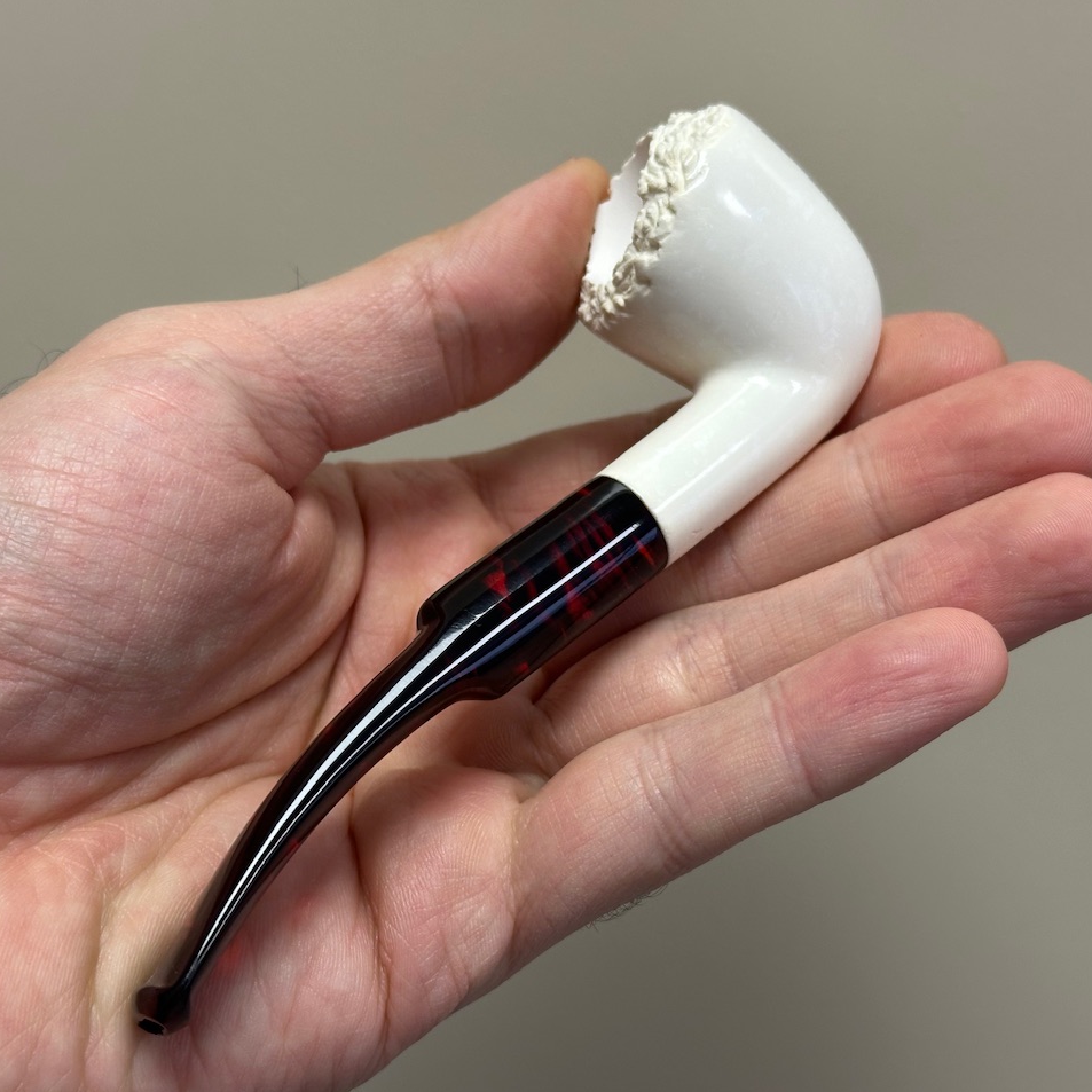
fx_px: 2034
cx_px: 520
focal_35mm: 57
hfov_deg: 30.0
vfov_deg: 30.0
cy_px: 545
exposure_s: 1/121
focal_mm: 6.86
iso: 80
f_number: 1.78
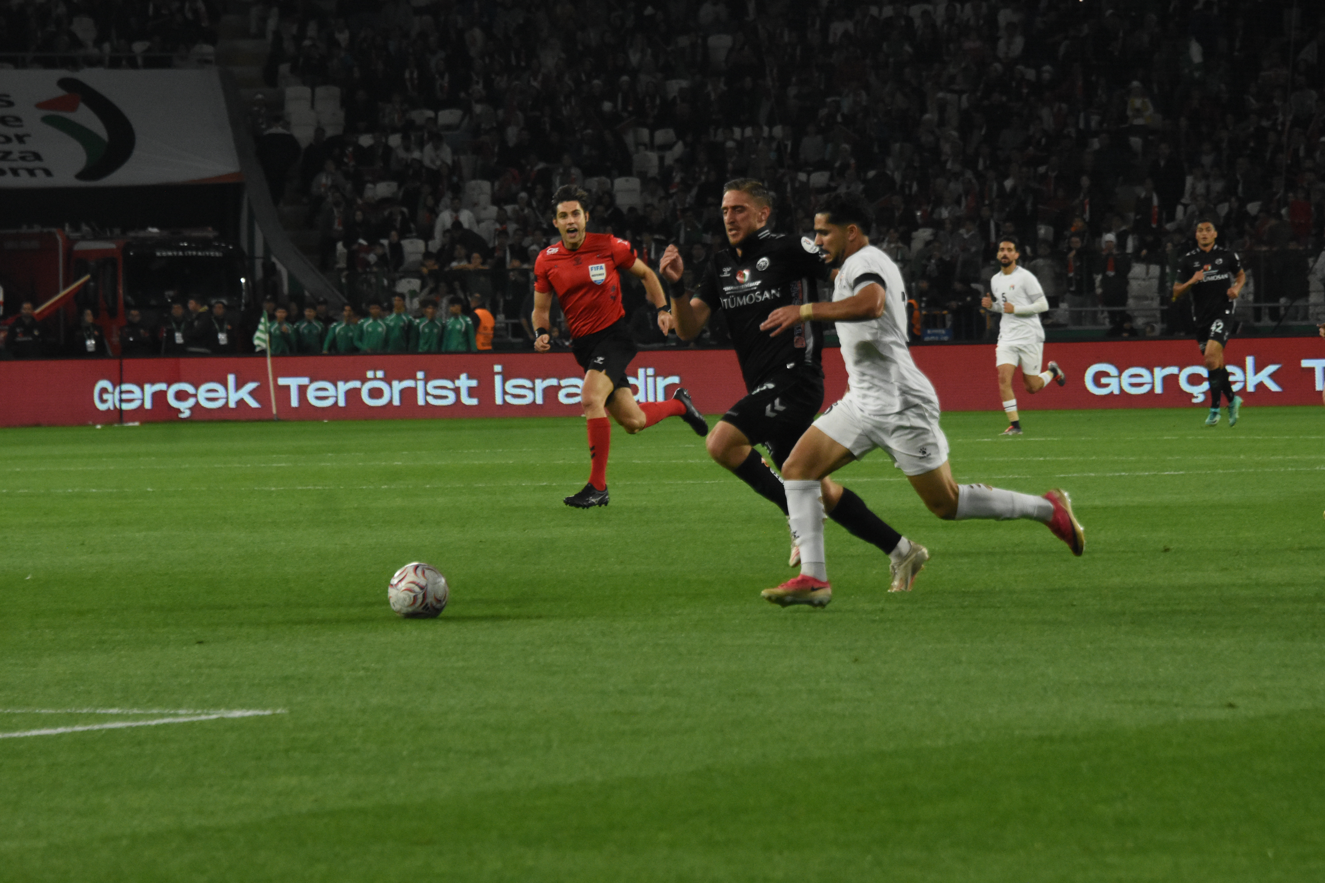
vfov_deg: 5.4
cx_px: 662
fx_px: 9385
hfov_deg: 8.1
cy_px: 442
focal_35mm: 255
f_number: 5.6
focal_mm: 170
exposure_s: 1/1000
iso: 4000
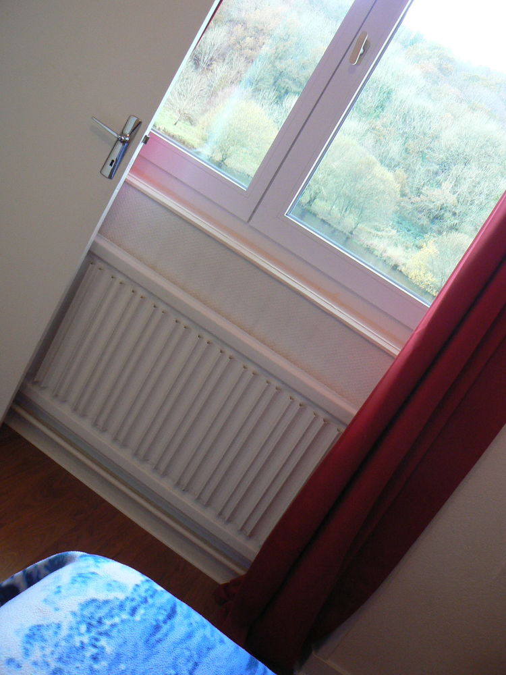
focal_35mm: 36
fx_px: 702
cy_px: 338
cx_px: 253
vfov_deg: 51.4
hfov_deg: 39.7
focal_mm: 6
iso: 200
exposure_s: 1/50
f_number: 2.8
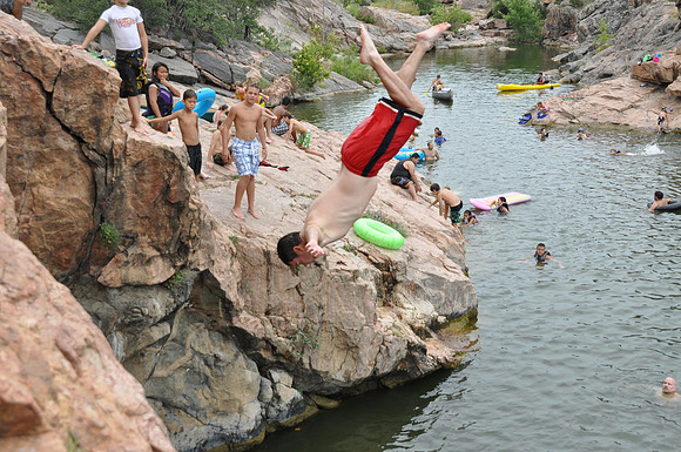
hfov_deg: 41.2
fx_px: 907
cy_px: 226
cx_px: 340
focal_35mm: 48
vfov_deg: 28.0
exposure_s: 1/1250
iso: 400
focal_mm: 32
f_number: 5
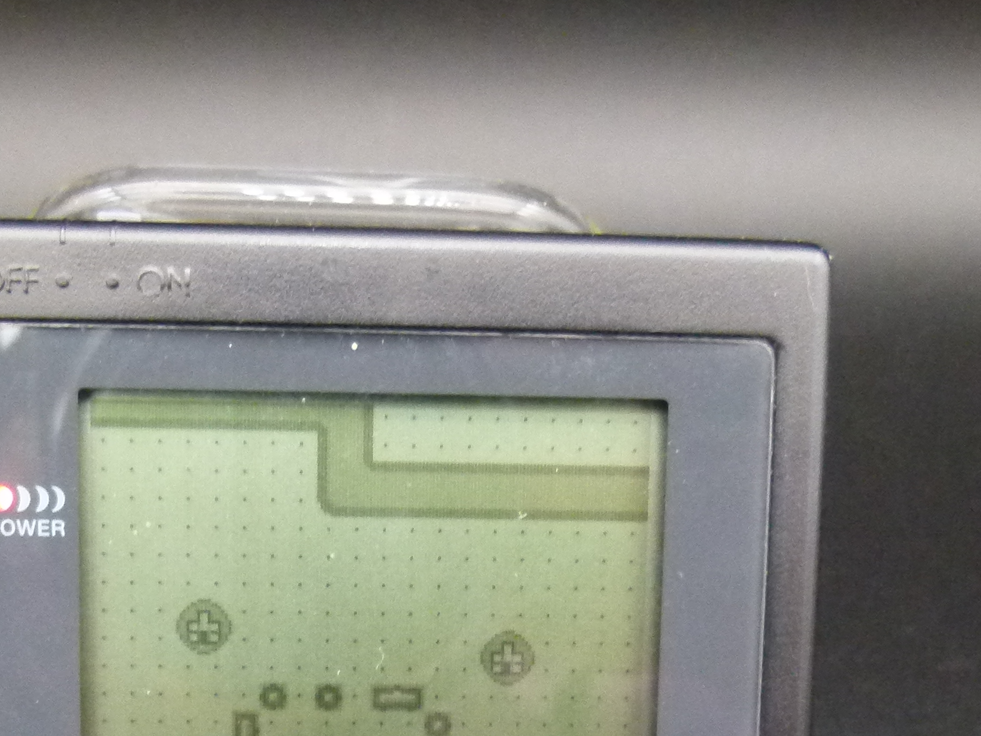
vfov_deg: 23.8
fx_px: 1672
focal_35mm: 59
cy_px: 728
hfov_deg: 32.7
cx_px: 425
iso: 400
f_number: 2.8
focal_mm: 4.5
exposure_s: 1/60
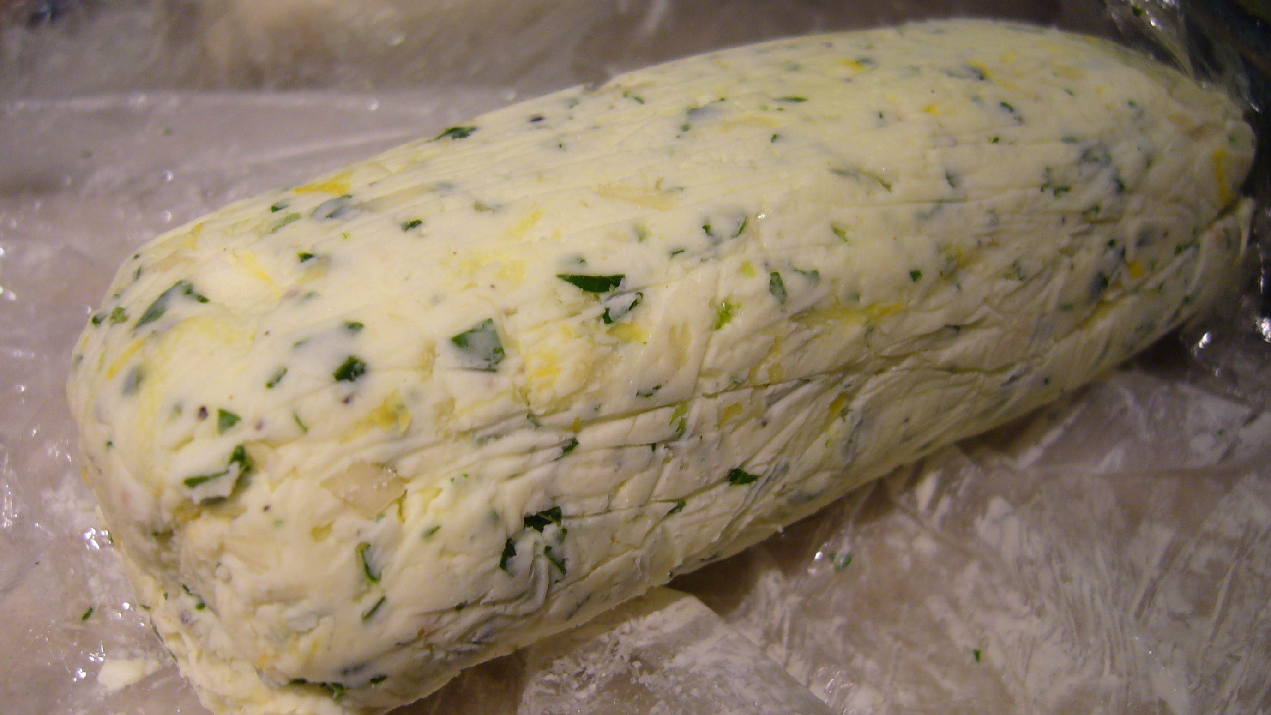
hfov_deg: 51.6
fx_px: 1314
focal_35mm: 39
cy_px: 361
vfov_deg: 30.4
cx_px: 636
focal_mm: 5.8
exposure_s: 1/25
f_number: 2.8
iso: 100
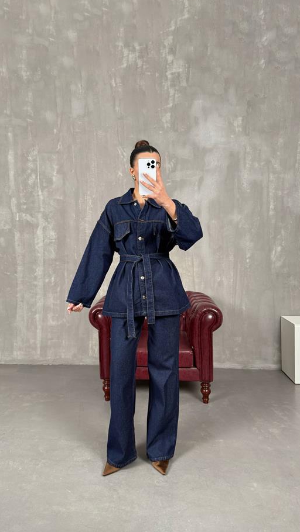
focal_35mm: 27
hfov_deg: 42.9
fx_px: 382
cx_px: 140
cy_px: 265
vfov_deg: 69.9
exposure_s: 1/95
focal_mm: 6.76
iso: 200
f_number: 1.78
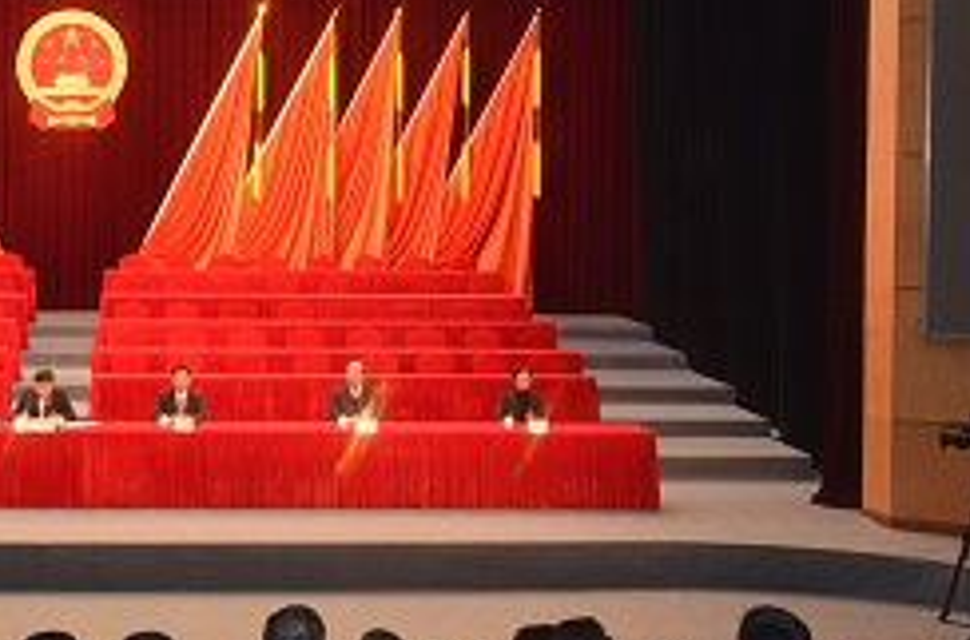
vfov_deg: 14.1
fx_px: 2578
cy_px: 248
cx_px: 76
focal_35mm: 96
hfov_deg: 20.8
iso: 1600
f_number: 5.6
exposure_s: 1/60
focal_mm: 26
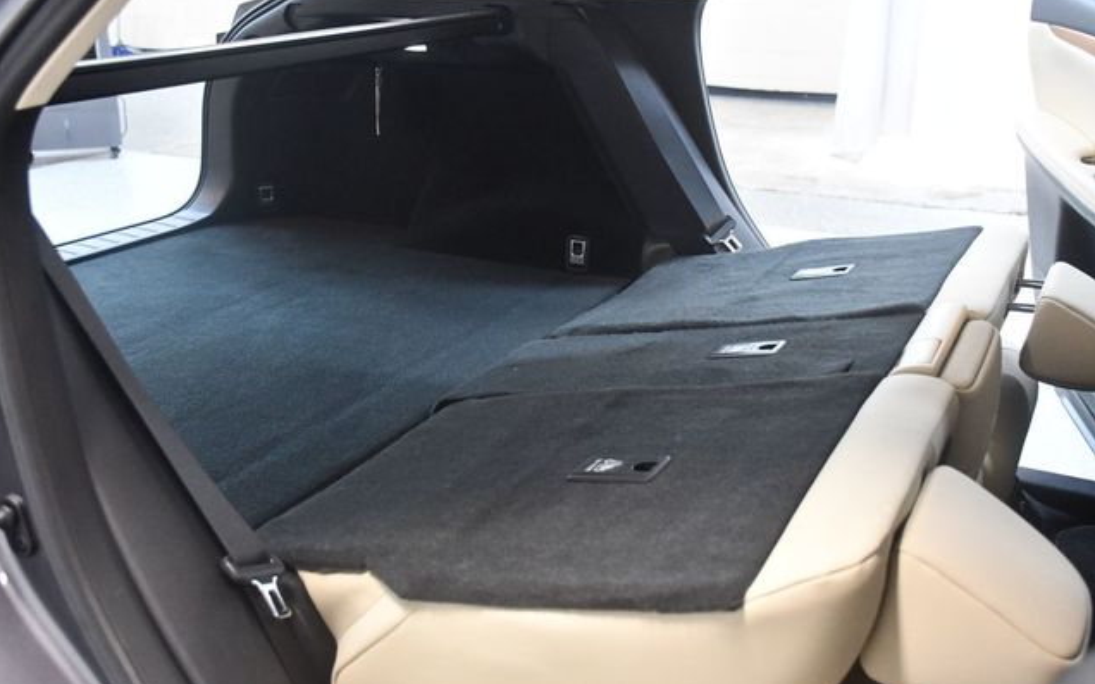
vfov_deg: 32.0
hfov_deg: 49.3
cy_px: 331
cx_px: 546
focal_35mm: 40
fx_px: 1193
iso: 5000
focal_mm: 26
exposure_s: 1/60
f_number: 3.8
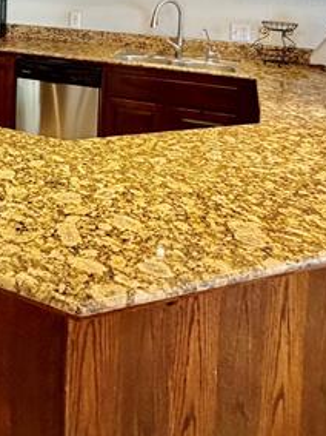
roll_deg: +0.5
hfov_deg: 34.9
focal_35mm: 38
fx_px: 478
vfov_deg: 41.9
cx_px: 15
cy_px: -8
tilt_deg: -0.9
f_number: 2.2
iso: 400
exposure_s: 1/60
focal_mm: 2.22
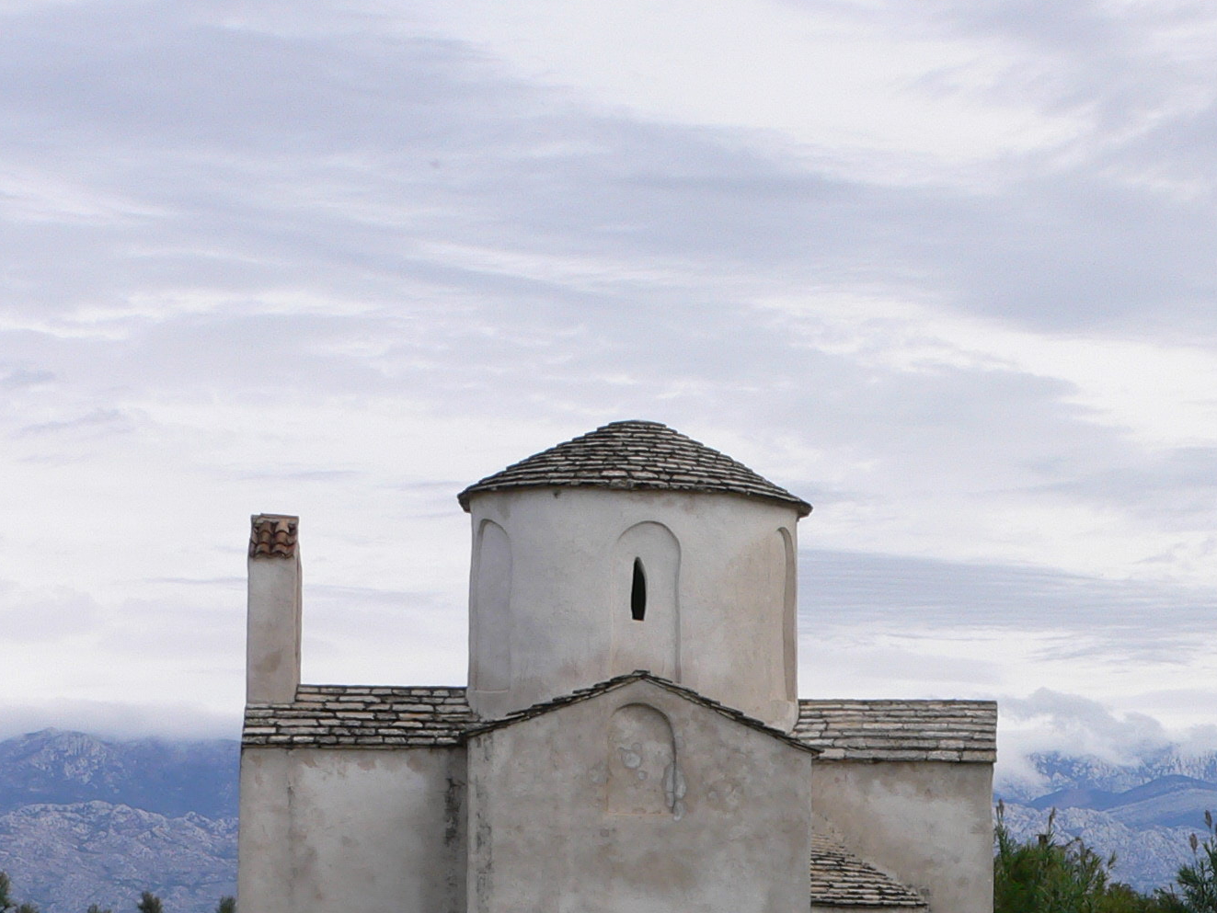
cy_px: 825
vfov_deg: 12.5
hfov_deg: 16.4
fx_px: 4150
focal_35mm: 118
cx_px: 1124
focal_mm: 10.2
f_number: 5.2
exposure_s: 1/500
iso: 80
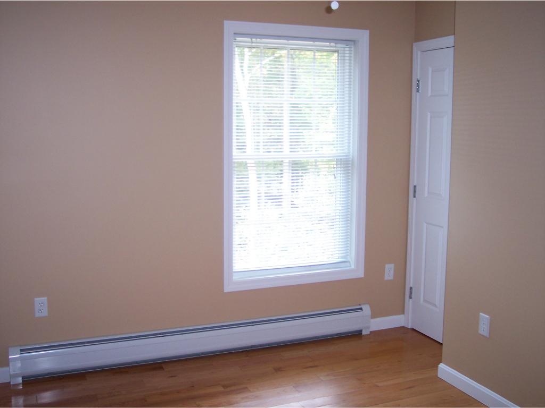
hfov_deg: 49.0
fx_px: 598
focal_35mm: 38
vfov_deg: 37.7
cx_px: 272
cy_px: 204
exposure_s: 1/30
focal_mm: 8
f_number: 2.8
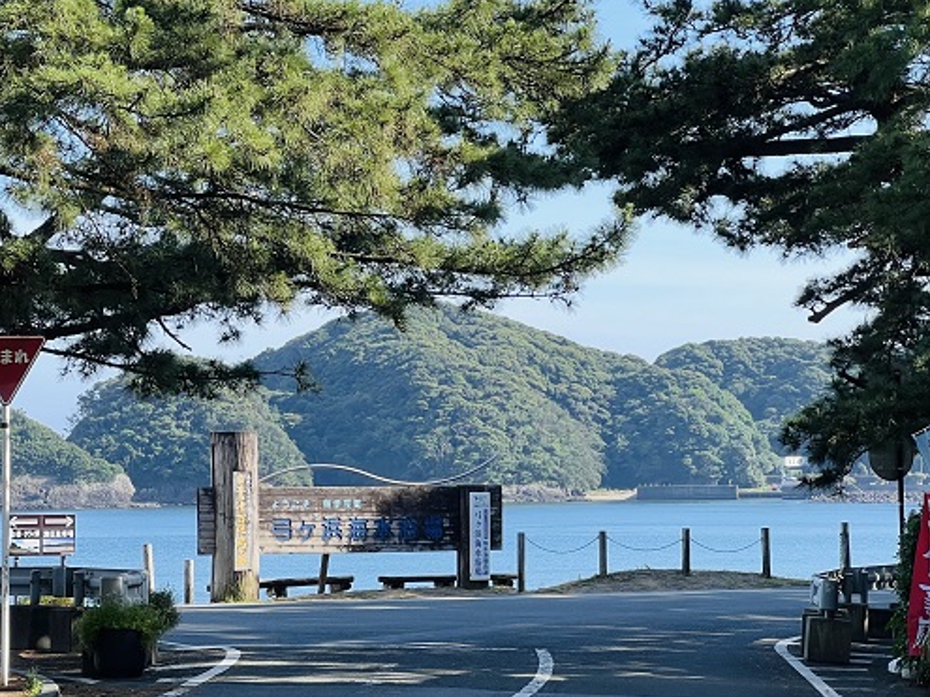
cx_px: 406
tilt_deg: +3.6
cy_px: 289
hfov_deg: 17.6
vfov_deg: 13.2
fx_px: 3008
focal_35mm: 112
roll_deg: +0.8
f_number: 2.8
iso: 32
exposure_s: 1/233
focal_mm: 9
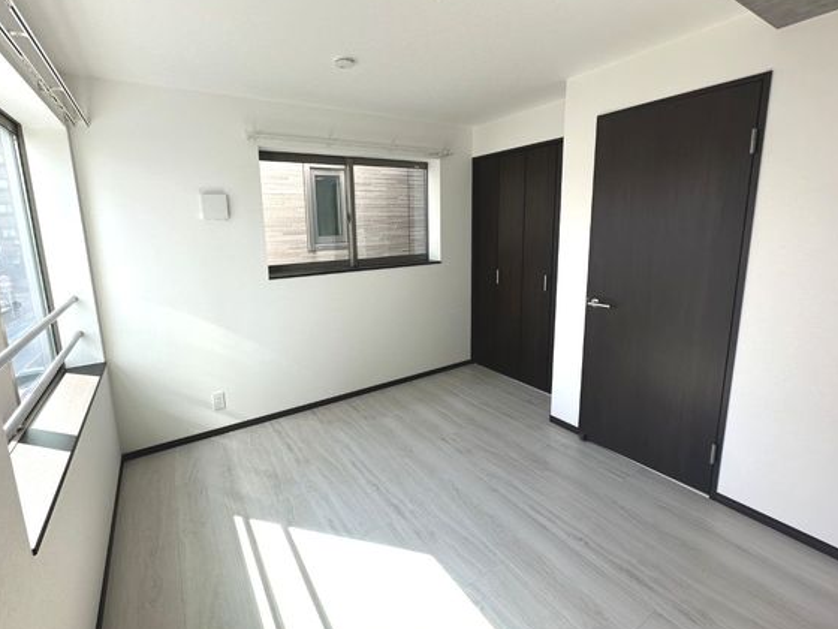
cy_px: 291
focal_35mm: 16
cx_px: 391
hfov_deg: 94.4
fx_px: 387
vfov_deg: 78.0
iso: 40
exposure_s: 1/163
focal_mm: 2.22
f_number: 2.2
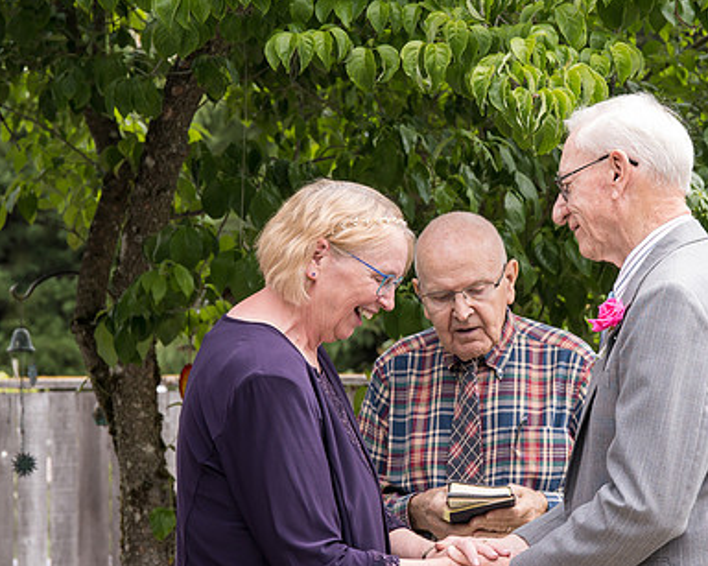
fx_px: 2640
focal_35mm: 126
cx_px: 480
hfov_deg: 15.2
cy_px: 285
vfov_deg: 12.2
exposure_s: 1/500
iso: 400
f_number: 5
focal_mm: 62
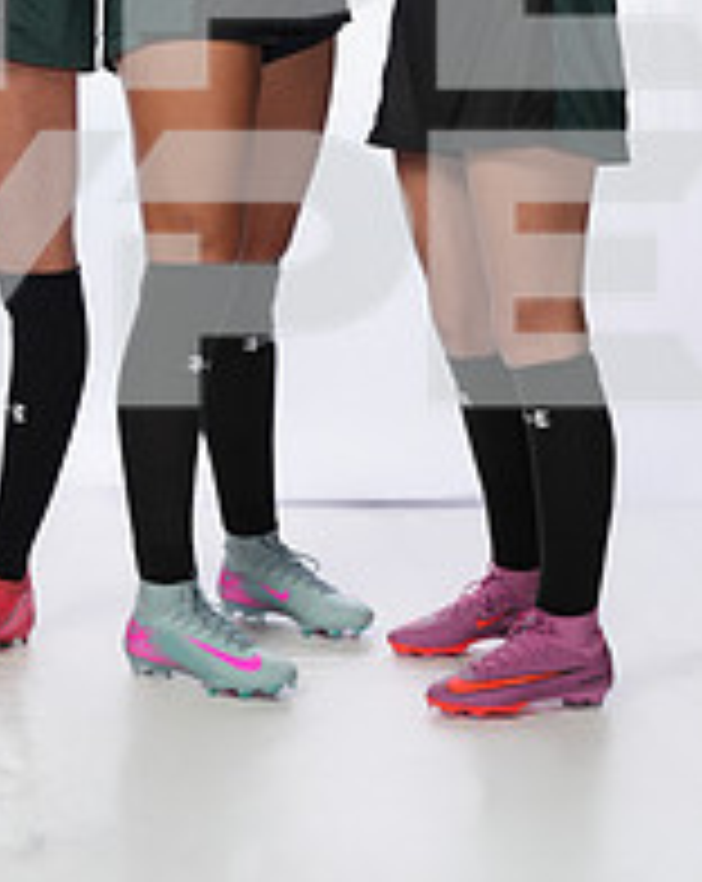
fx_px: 2814
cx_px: 72
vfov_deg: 17.3
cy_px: -45
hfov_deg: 14.1
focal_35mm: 108
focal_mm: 50
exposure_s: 1/250
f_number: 8
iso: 800
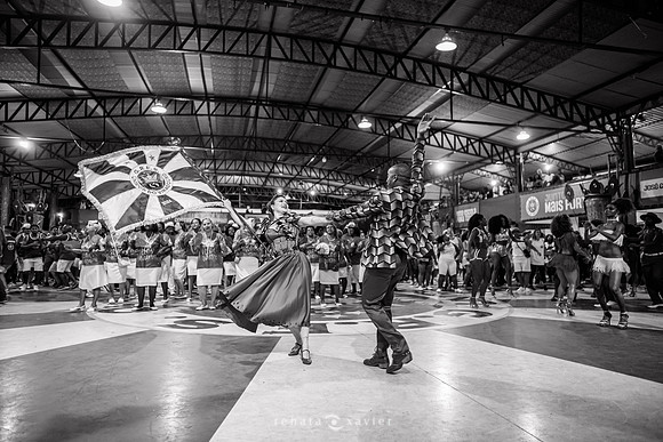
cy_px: 221
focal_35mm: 24
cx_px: 332
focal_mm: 24
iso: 1600
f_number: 1.8
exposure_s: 1/250
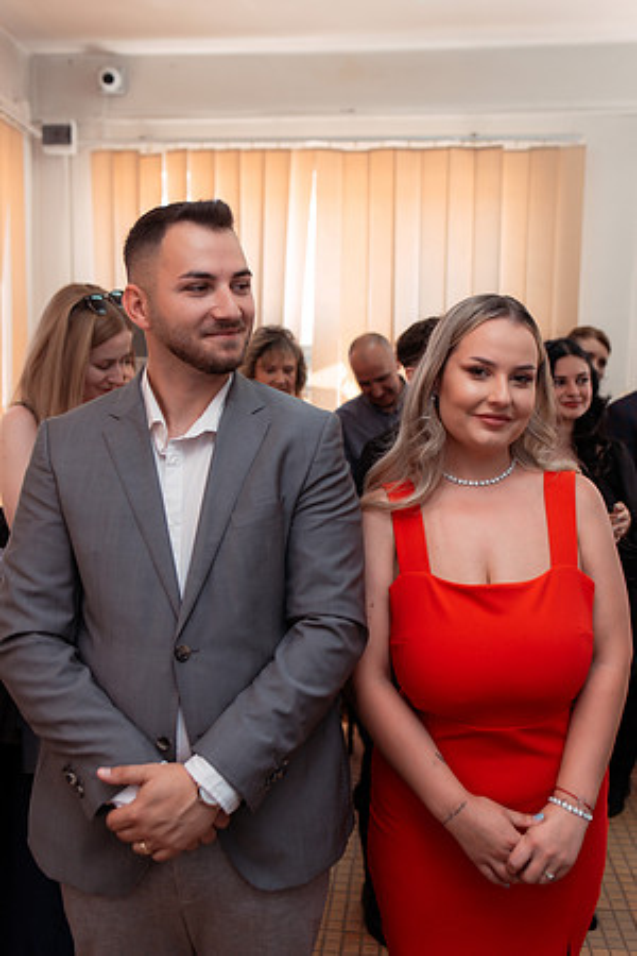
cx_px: 318
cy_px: 478
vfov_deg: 54.4
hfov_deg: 37.9
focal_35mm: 35
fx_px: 929
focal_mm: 35
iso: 800
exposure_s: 1/250
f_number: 2.8
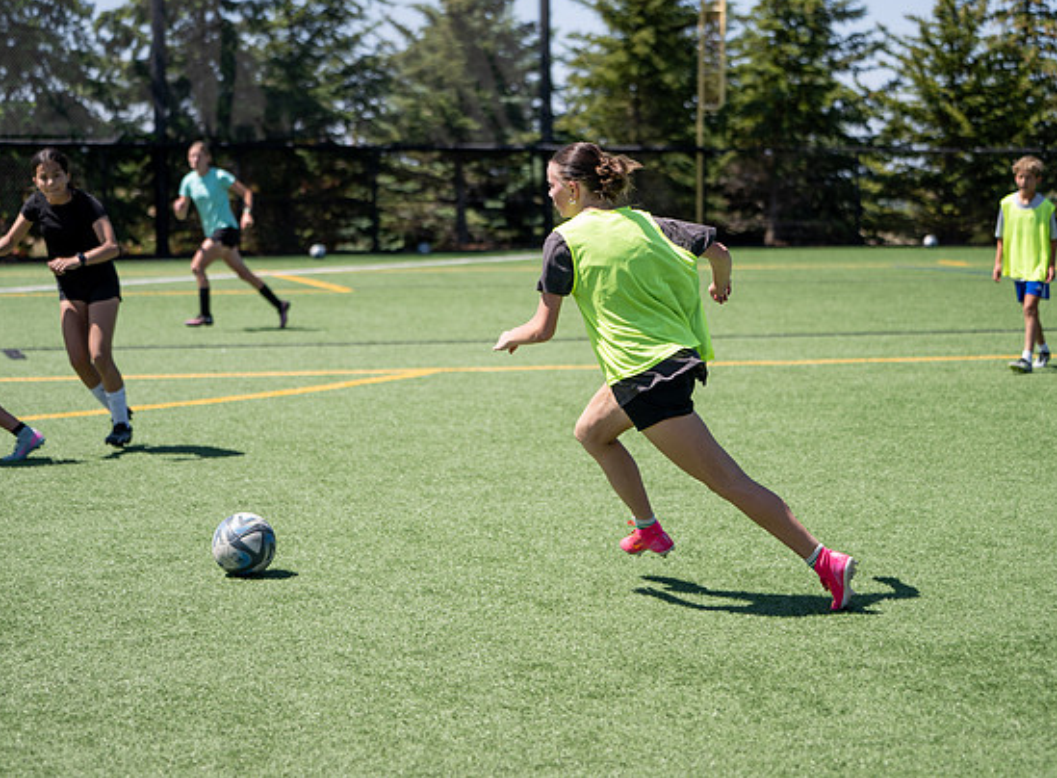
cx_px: 576
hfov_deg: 24.9
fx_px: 2396
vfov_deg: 18.4
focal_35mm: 79
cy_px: 369
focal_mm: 70
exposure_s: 1/800
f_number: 2.8
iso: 50
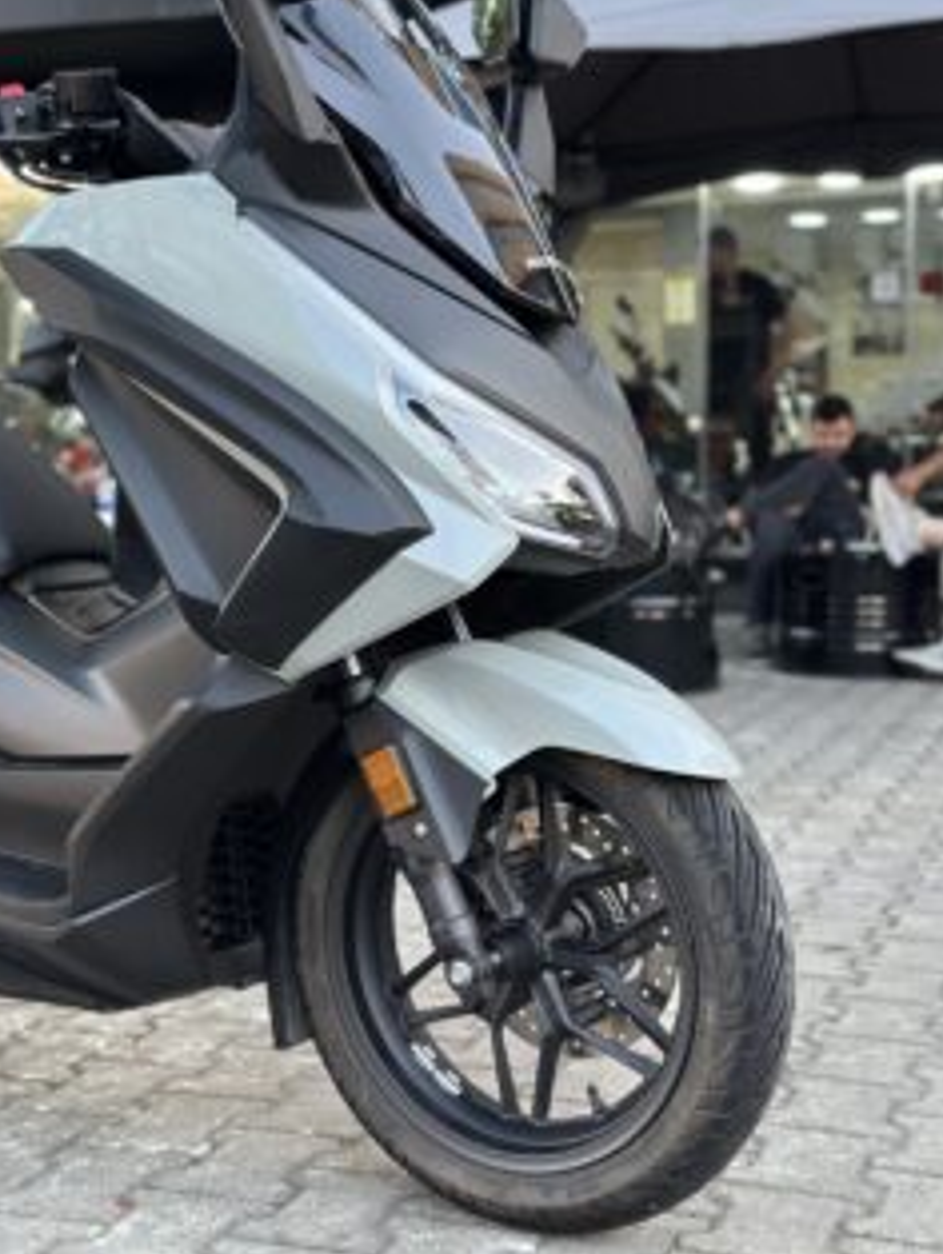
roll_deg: +0.9
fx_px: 2068
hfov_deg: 25.7
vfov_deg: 33.7
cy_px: 537
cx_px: 392
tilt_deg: -0.9
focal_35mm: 57
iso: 125
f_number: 1.78
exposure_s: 1/76
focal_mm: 6.86
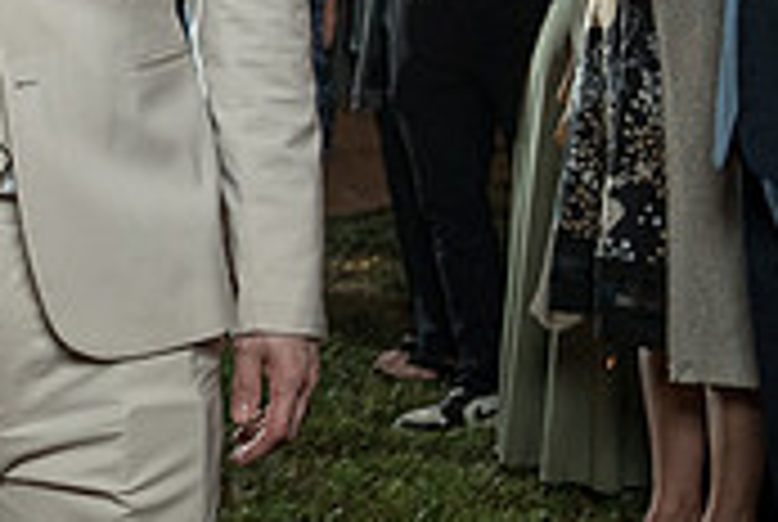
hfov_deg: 19.8
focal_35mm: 96
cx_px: -171
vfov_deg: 13.8
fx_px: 2078
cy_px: -125
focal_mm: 24
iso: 2000
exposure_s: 1/200
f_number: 2.8
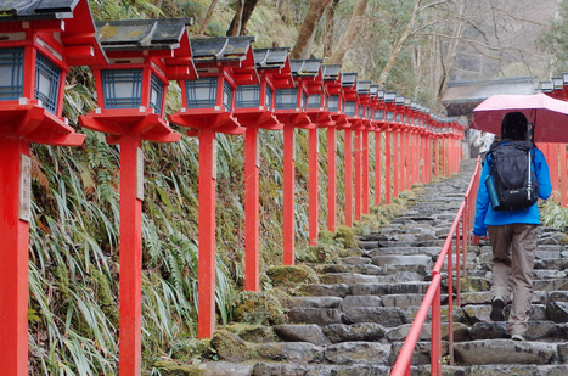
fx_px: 944
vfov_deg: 21.7
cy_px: 374
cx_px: 415
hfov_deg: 32.9
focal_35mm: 60
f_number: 2.8
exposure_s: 1/250
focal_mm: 18.3
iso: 800
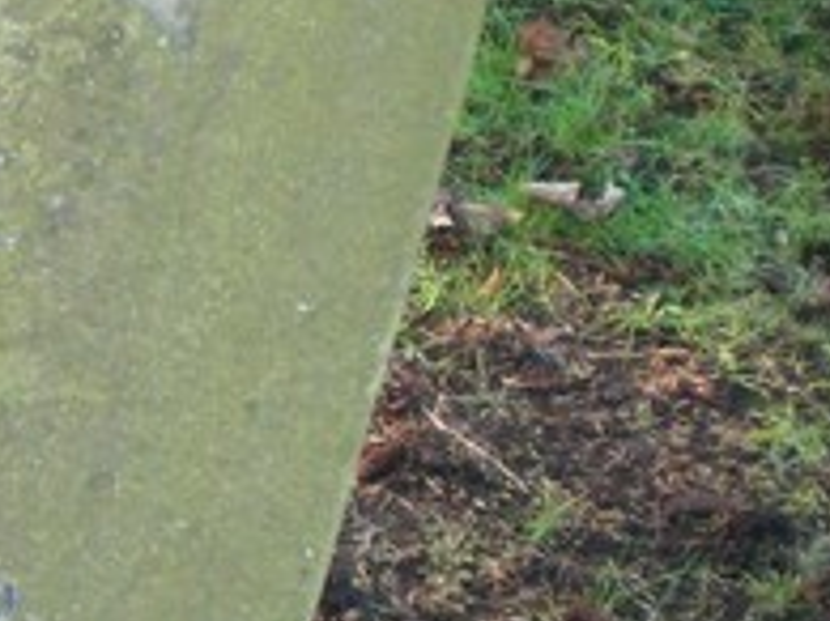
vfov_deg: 11.8
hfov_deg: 14.4
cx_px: -519
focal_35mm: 125
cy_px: 225
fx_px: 2995
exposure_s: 1/60
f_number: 3.1
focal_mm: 6.3
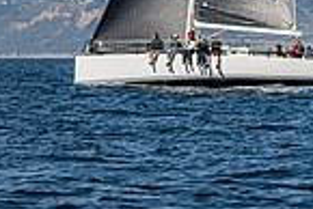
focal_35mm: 631
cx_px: 497
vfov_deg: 2.2
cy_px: -149
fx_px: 5492
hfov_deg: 3.3
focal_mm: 135
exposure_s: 1/4000
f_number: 4.8
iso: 400
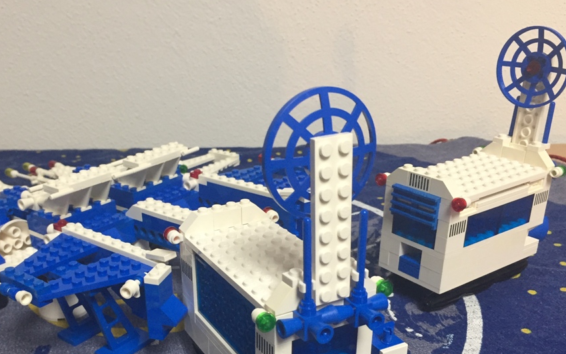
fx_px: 602
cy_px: 263
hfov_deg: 50.1
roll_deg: +1.5
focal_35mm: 39
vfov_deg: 32.2
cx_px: 228
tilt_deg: -25.7
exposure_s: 1/33
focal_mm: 4.15
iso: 125
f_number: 2.2
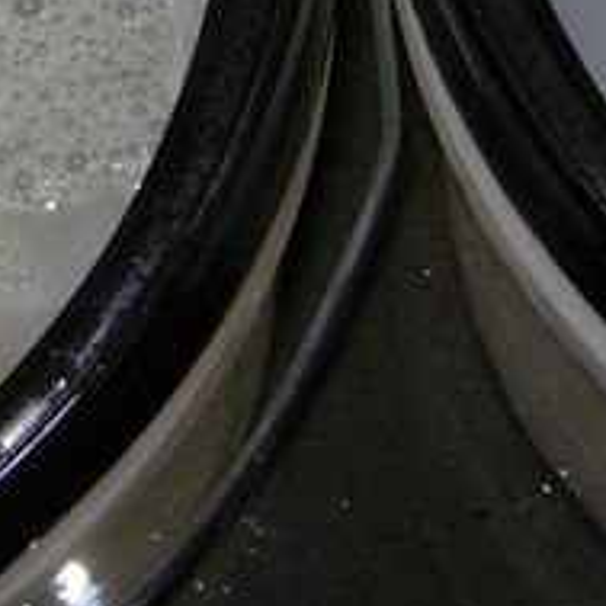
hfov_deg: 10.2
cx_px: 224
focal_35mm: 172
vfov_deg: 9.7
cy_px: -452
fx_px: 3407
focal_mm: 7.5
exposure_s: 1/45.2
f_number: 2.7
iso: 50
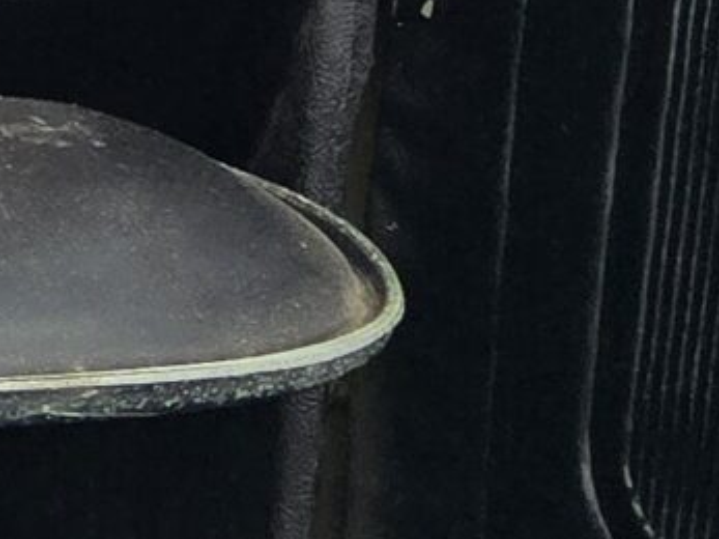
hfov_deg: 15.3
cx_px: -829
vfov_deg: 14.8
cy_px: -143
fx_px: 1993
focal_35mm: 96
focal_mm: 2.2
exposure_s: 1/391
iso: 50
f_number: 2.2
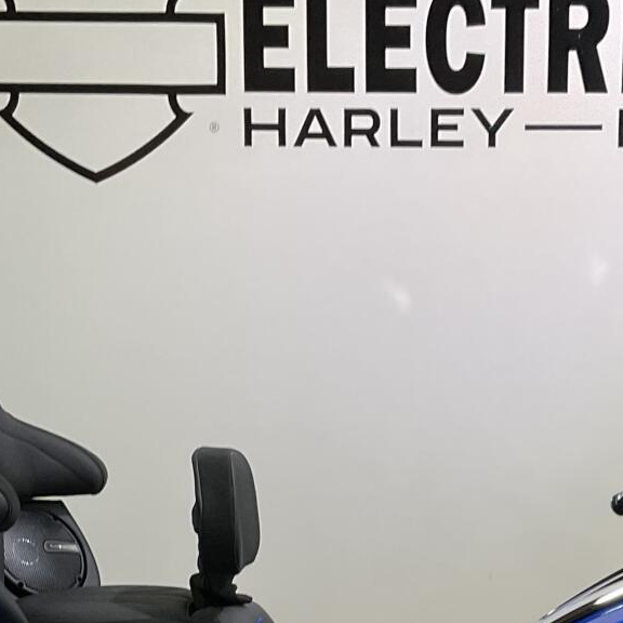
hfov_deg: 19.4
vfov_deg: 18.8
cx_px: 427
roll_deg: -0.1
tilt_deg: -11.2
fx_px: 1812
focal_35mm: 89
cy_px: 671
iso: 64
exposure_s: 1/60
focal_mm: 3
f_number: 1.8
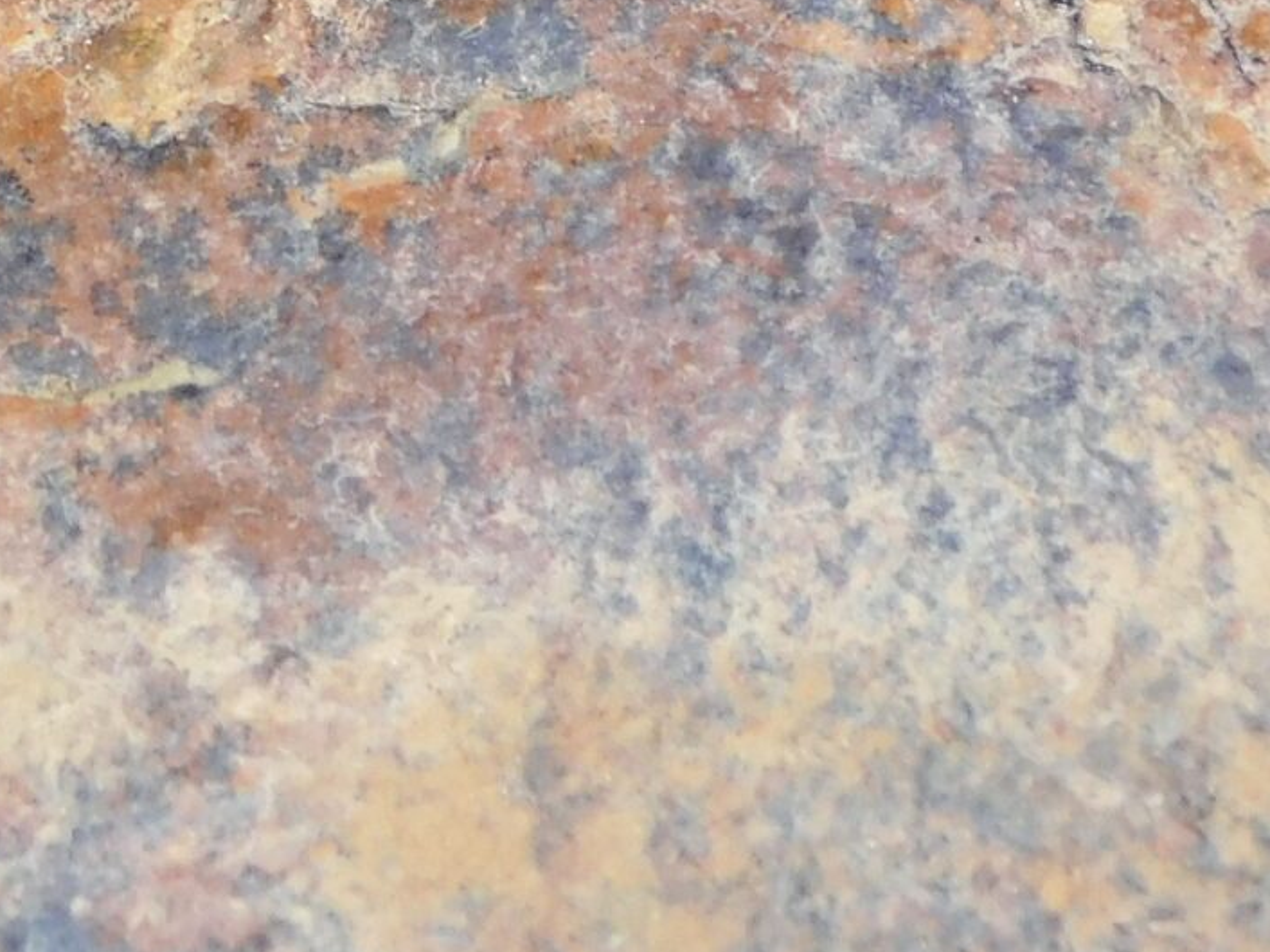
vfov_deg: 4.5
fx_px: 12103
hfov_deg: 6.0
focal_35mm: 330
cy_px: -416
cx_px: 237
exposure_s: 1/100
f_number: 4.5
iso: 125
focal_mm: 16.1
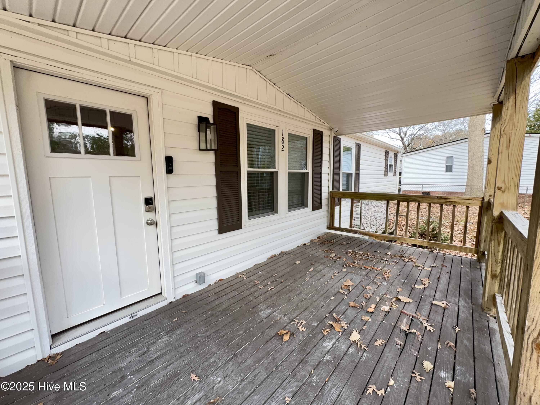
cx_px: 270
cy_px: 202
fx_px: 218
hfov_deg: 102.1
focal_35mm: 14
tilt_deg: -6.4
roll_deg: +0.6
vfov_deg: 85.7
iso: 40
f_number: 2.2
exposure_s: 1/179
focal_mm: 2.22
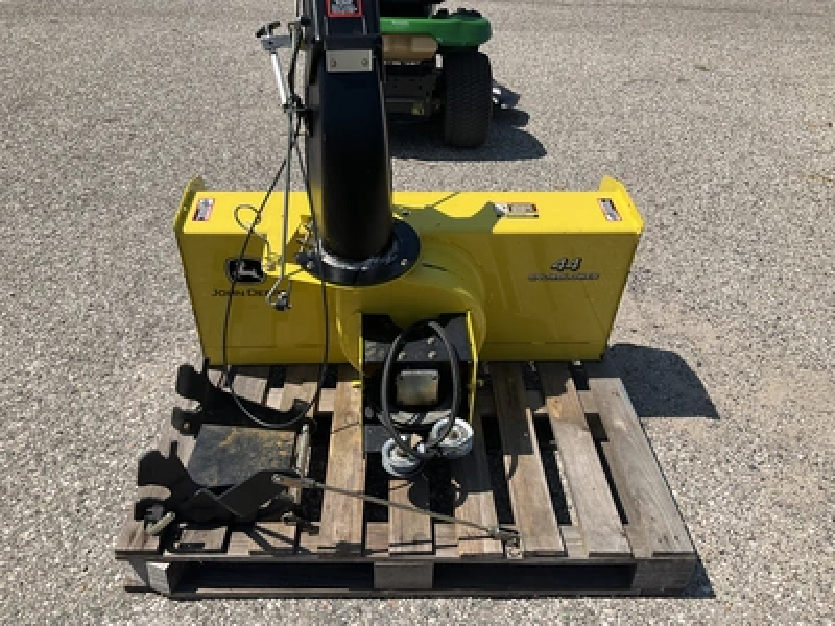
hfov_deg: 61.7
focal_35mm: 29
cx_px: 418
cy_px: 313
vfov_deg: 48.2
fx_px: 700
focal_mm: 3
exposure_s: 1/2227
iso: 25
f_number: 1.8
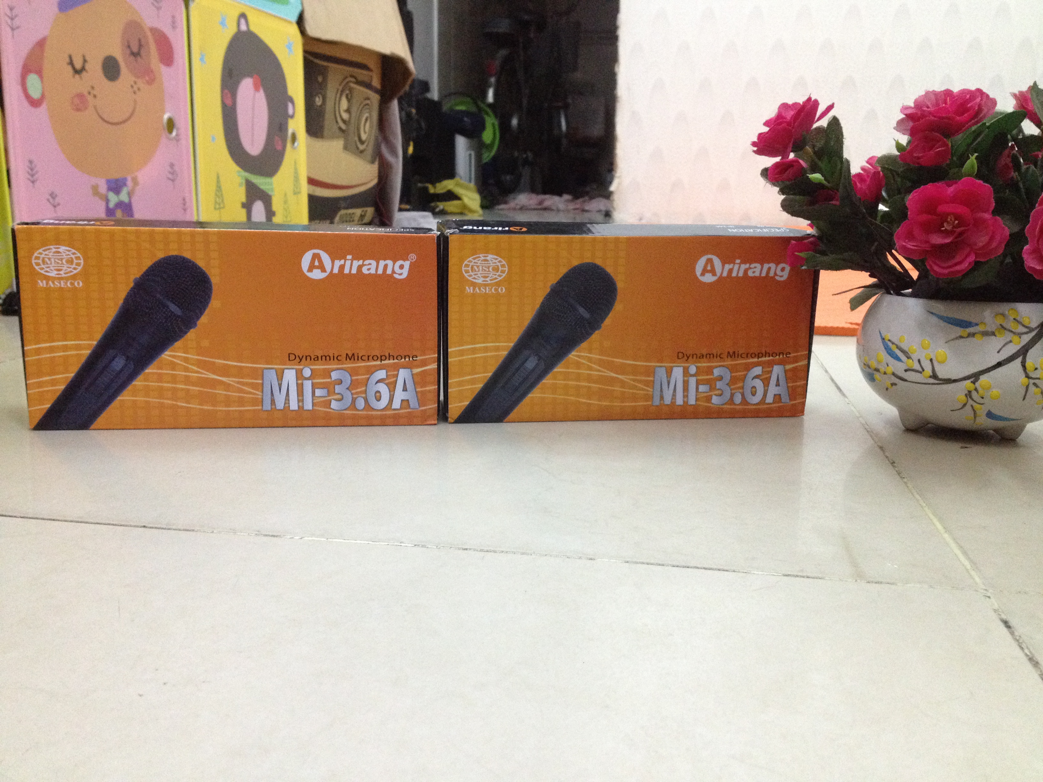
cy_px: 391
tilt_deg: -18.9
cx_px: 522
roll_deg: -2.1
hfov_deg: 52.6
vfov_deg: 40.7
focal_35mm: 35
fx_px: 1055
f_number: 2.4
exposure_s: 1/20
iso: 320
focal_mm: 4.28
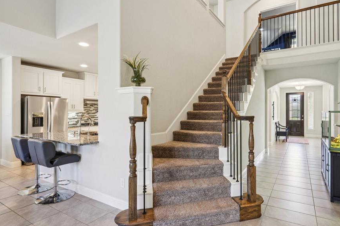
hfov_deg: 86.1
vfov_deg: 64.5
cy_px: 109
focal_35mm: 19
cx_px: 200
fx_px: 179
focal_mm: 16
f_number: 8
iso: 400
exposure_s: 1/10
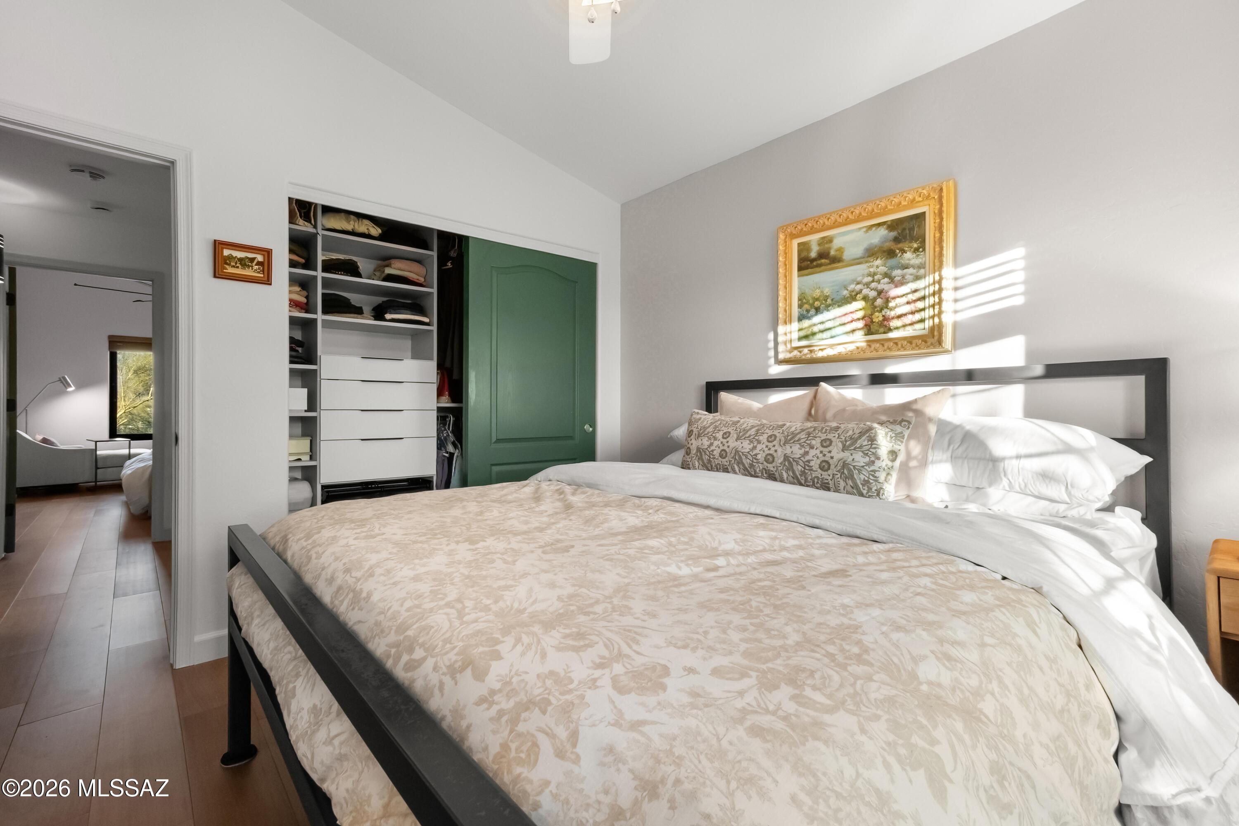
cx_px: 620
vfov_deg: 77.3
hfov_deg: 100.4
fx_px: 516
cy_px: 413
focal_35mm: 15
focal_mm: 10
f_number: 13
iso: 1600
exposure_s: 1/25
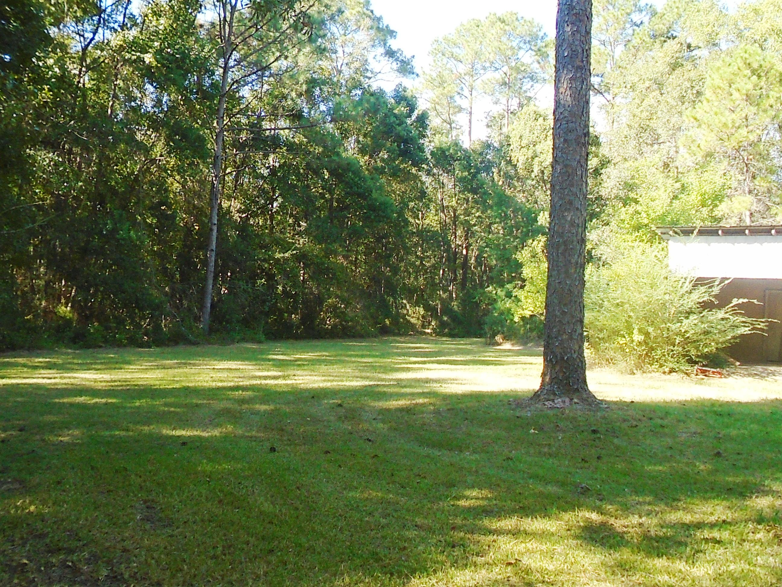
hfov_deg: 58.4
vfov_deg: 45.4
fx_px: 700
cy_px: 294
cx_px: 391
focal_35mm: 31
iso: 400
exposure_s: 1/500
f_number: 3.5
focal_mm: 5.5
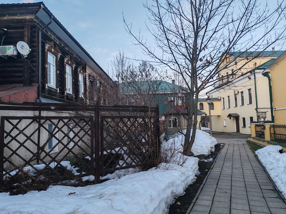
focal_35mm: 27
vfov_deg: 51.4
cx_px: 143
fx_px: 223
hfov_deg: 65.3
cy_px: 107
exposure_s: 1/100
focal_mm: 6.12
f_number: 1.9
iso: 160
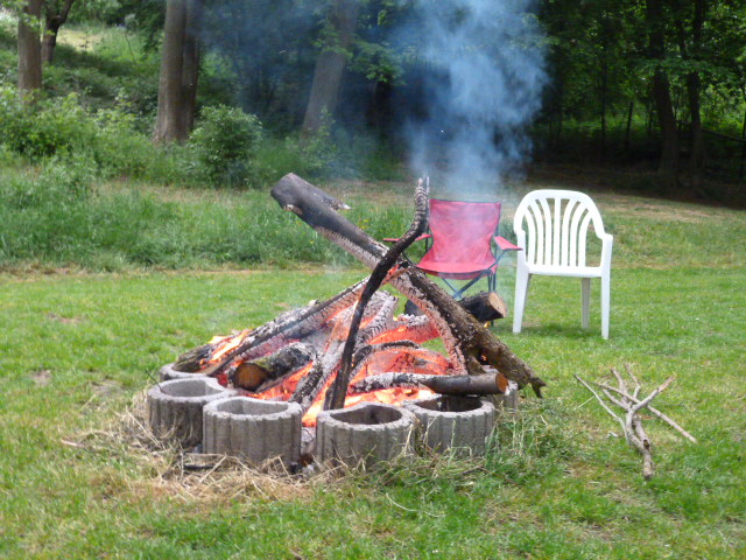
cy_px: 280
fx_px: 948
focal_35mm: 44
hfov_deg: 42.9
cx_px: 373
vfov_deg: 32.9
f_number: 3.2
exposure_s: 1/30
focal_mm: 7.9
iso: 800
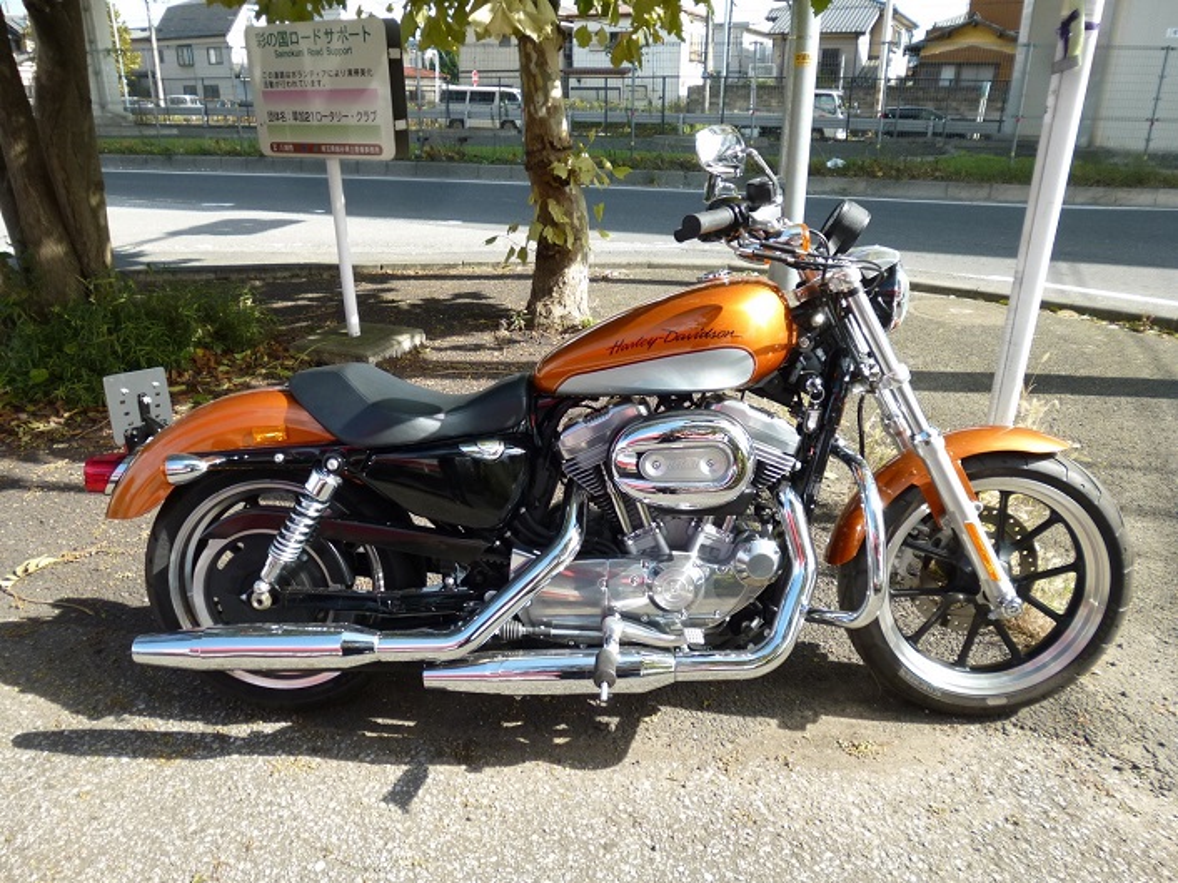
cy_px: 442
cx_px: 589
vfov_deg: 56.8
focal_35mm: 24
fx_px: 816
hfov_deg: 71.6
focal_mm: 4.3
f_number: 2.8
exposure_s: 1/500
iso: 100
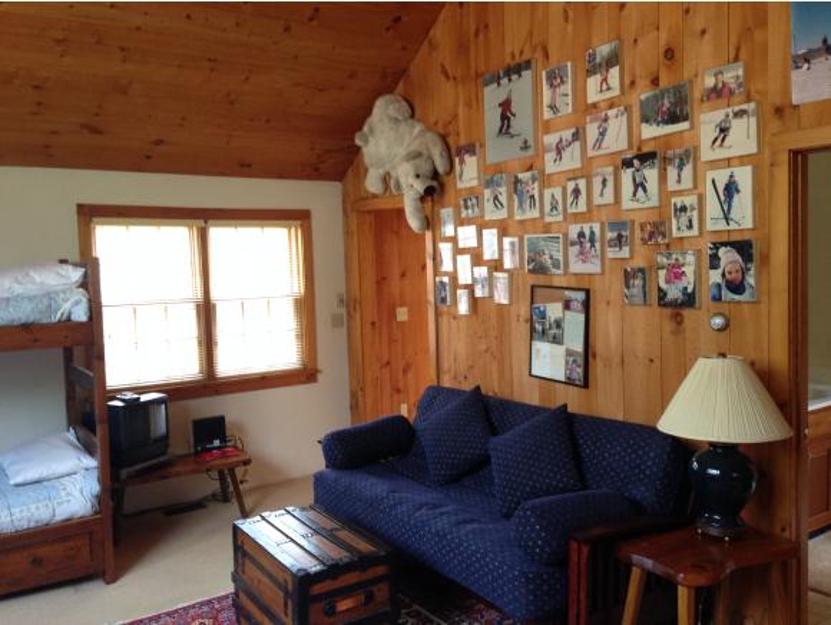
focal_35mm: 33
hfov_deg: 55.3
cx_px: 416
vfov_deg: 43.0
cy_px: 312
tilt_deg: -3.8
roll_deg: +0.7
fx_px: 793
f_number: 2.4
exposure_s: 1/20
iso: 160
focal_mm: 4.12
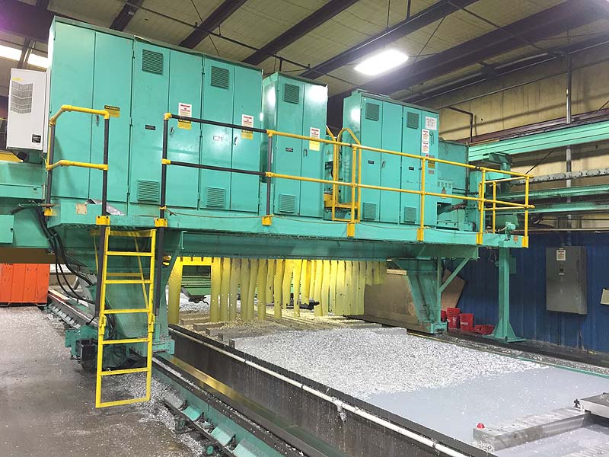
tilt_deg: +3.6
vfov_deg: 48.2
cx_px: 304
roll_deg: -2.6
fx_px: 510
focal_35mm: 29
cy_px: 228
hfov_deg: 61.7
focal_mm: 4.15
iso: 100
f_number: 2.2
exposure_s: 1/30
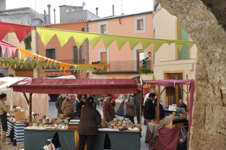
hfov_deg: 47.4
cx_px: 104
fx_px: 257
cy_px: 79
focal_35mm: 41
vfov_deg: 32.5
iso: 500
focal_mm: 22
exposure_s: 1/320
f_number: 9
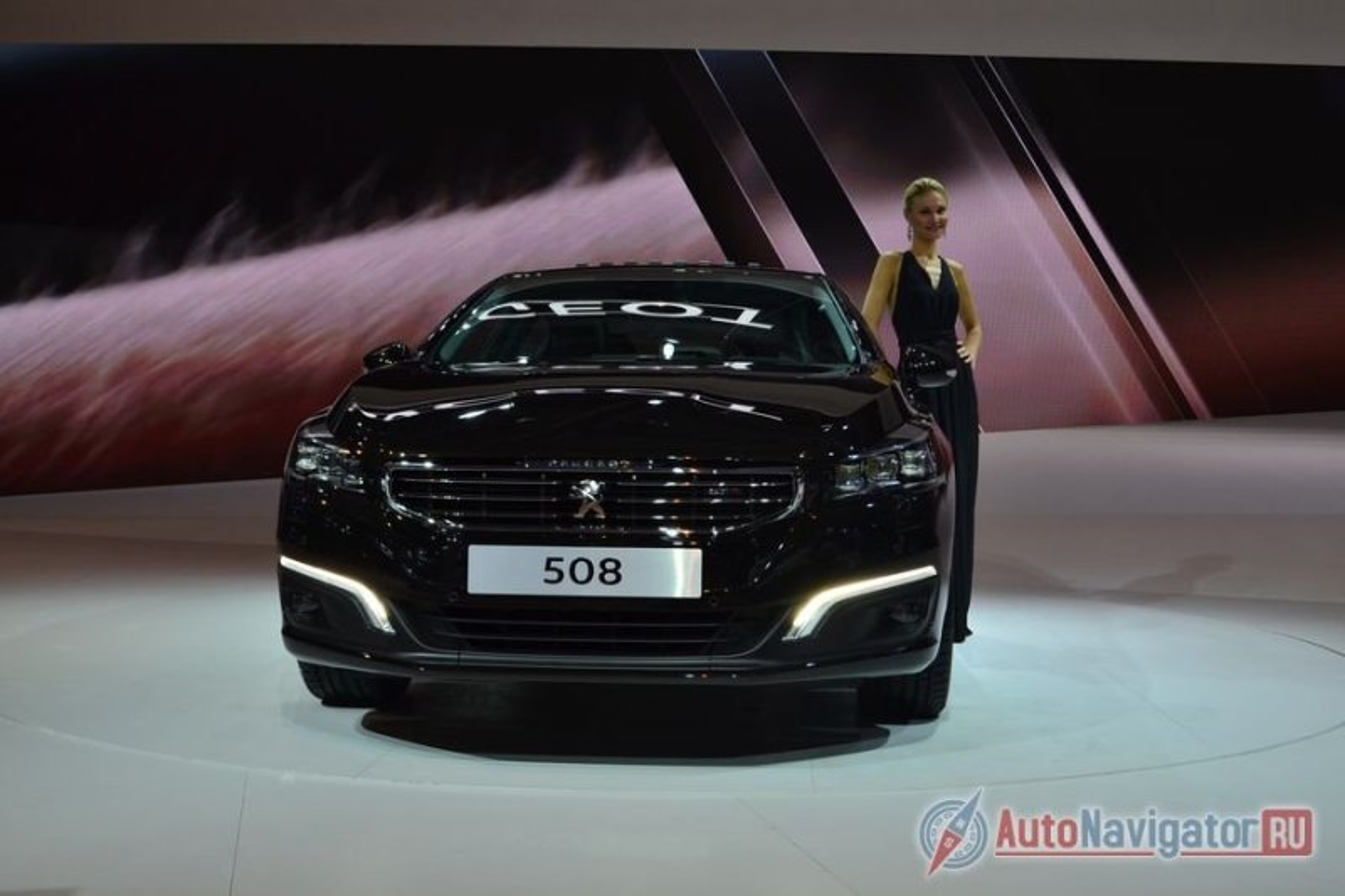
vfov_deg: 36.9
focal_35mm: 36
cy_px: 448
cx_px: 672
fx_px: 1345
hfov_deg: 53.1
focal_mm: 24
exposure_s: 1/125
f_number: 9
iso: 400
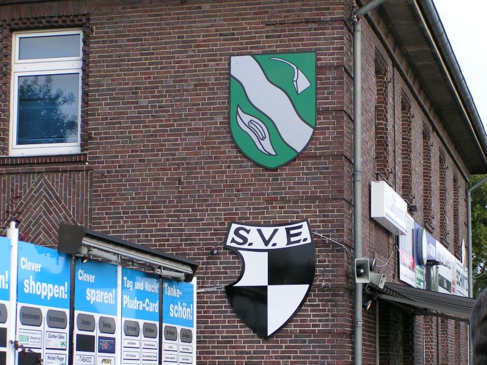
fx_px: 1337
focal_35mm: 95
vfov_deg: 15.6
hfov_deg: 20.7
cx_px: 244
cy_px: 182
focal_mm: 14.5
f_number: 5
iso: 50
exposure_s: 1/200
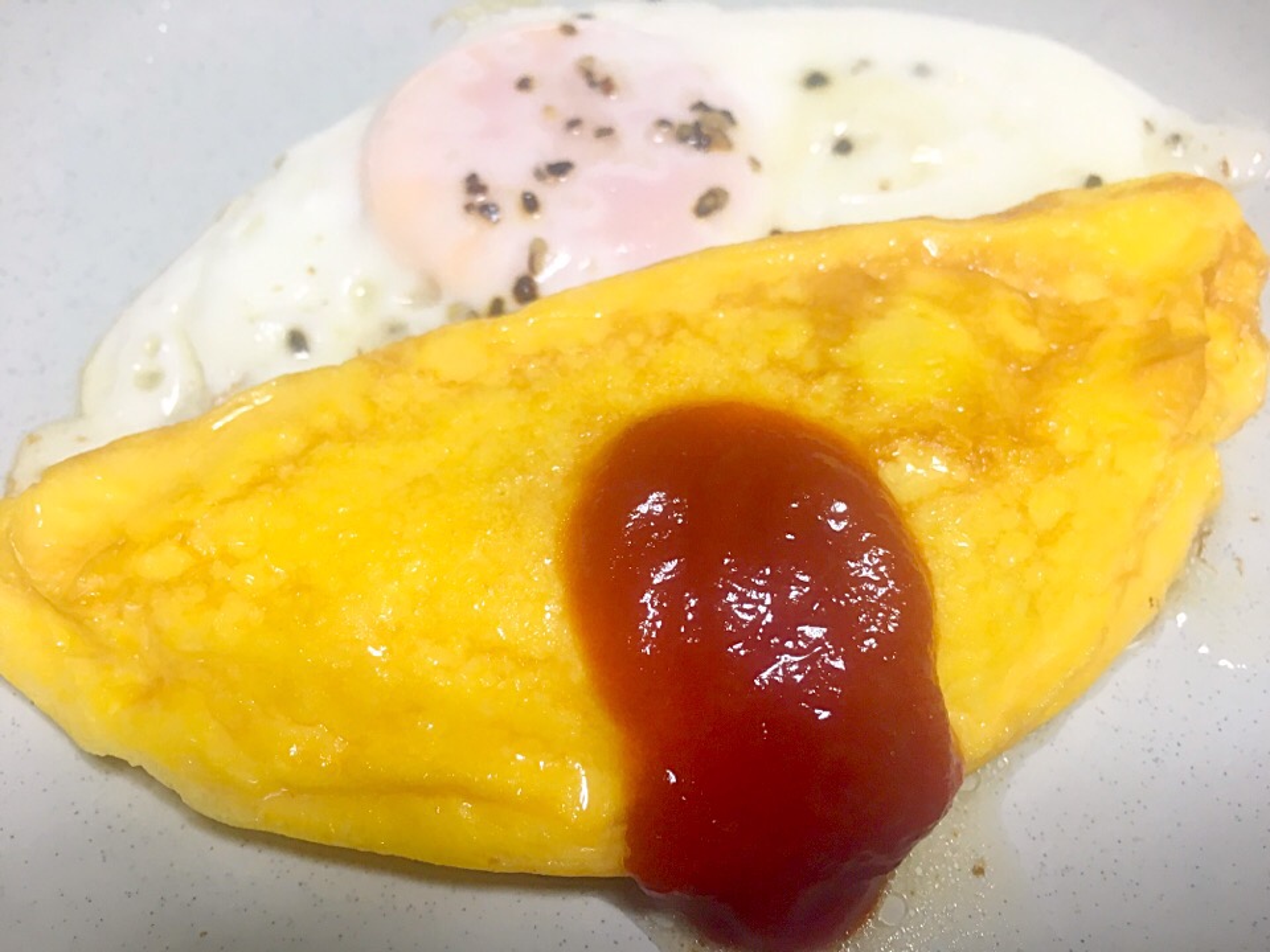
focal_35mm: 29
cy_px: 476
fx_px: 1064
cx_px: 635
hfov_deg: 61.7
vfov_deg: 48.2
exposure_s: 1/30
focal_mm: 4.15
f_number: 2.2
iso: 64
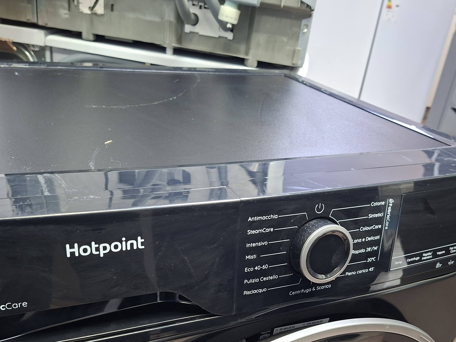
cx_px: 226
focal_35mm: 33
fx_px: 435
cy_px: 240
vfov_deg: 42.1
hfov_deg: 55.4
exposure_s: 1/33
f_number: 1.8
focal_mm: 5.54
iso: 400
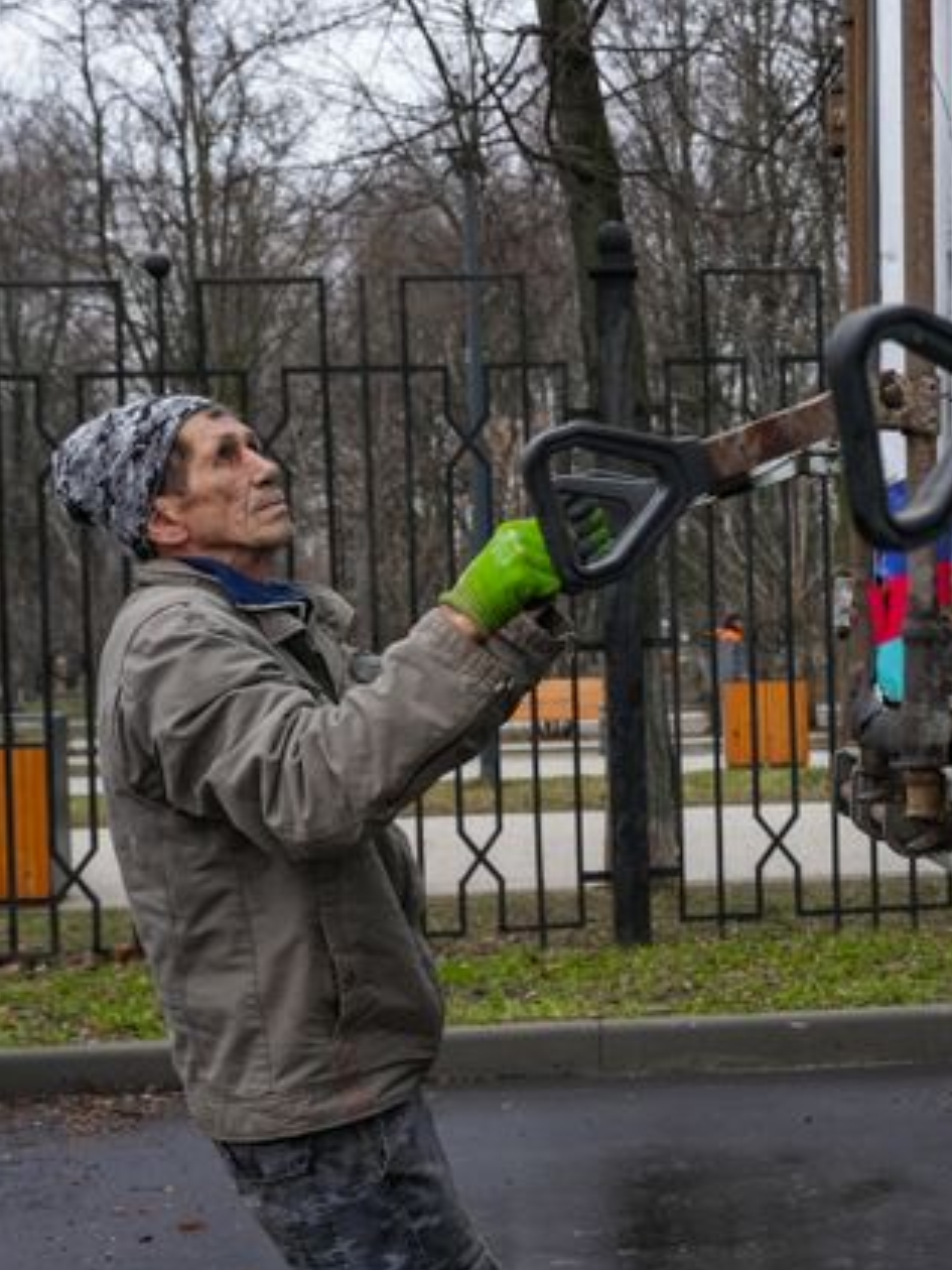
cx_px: 833
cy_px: 632
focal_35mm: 56
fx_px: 2053
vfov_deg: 34.3
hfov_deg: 25.4
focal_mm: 35
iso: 1600
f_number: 5
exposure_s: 1/160
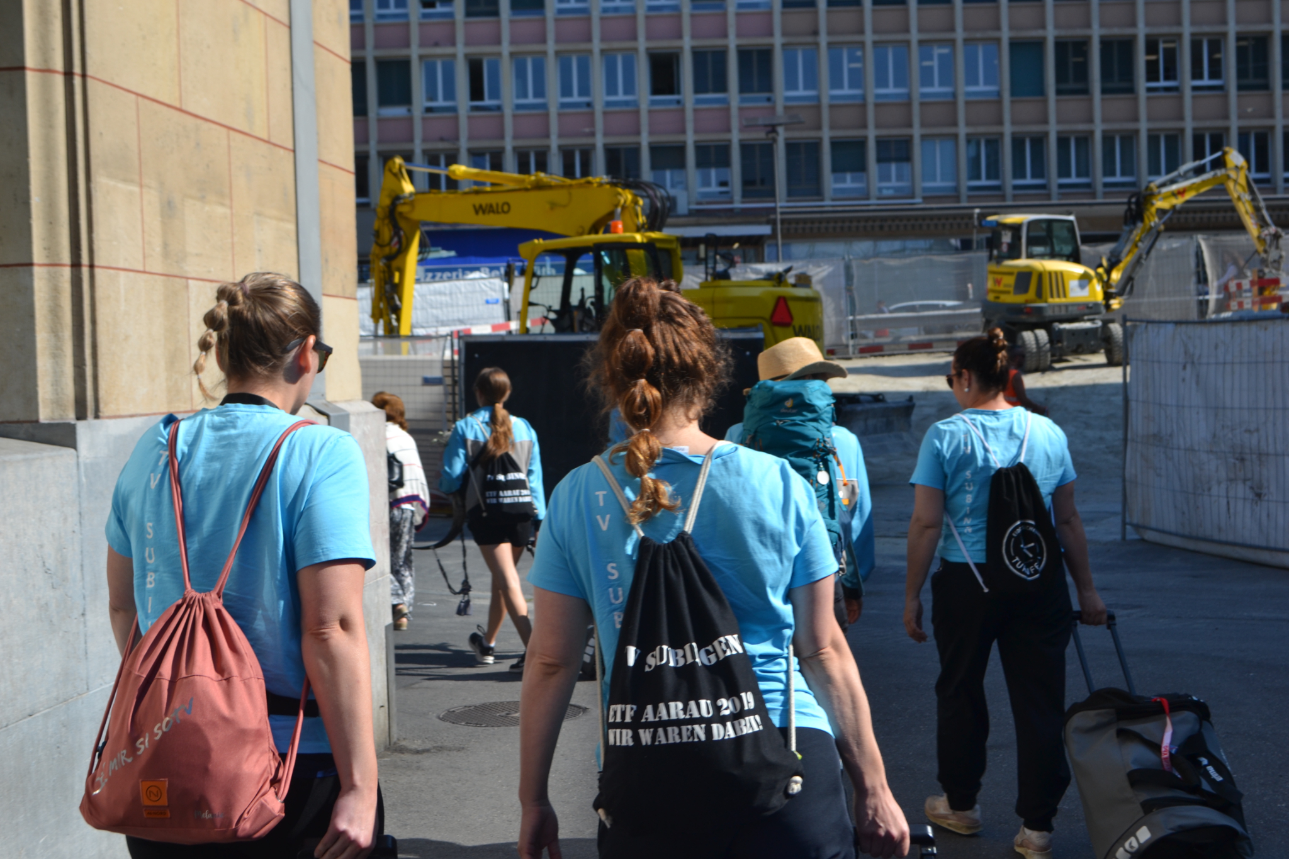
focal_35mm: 52
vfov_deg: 25.7
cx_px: 644
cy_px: 430
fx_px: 1880
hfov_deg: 37.9
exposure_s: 1/250
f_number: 8
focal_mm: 35
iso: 100
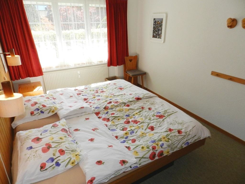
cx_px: 122
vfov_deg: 58.9
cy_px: 92
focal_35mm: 23
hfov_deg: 73.9
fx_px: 163
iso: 160
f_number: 3.4
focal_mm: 4
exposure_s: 1/160
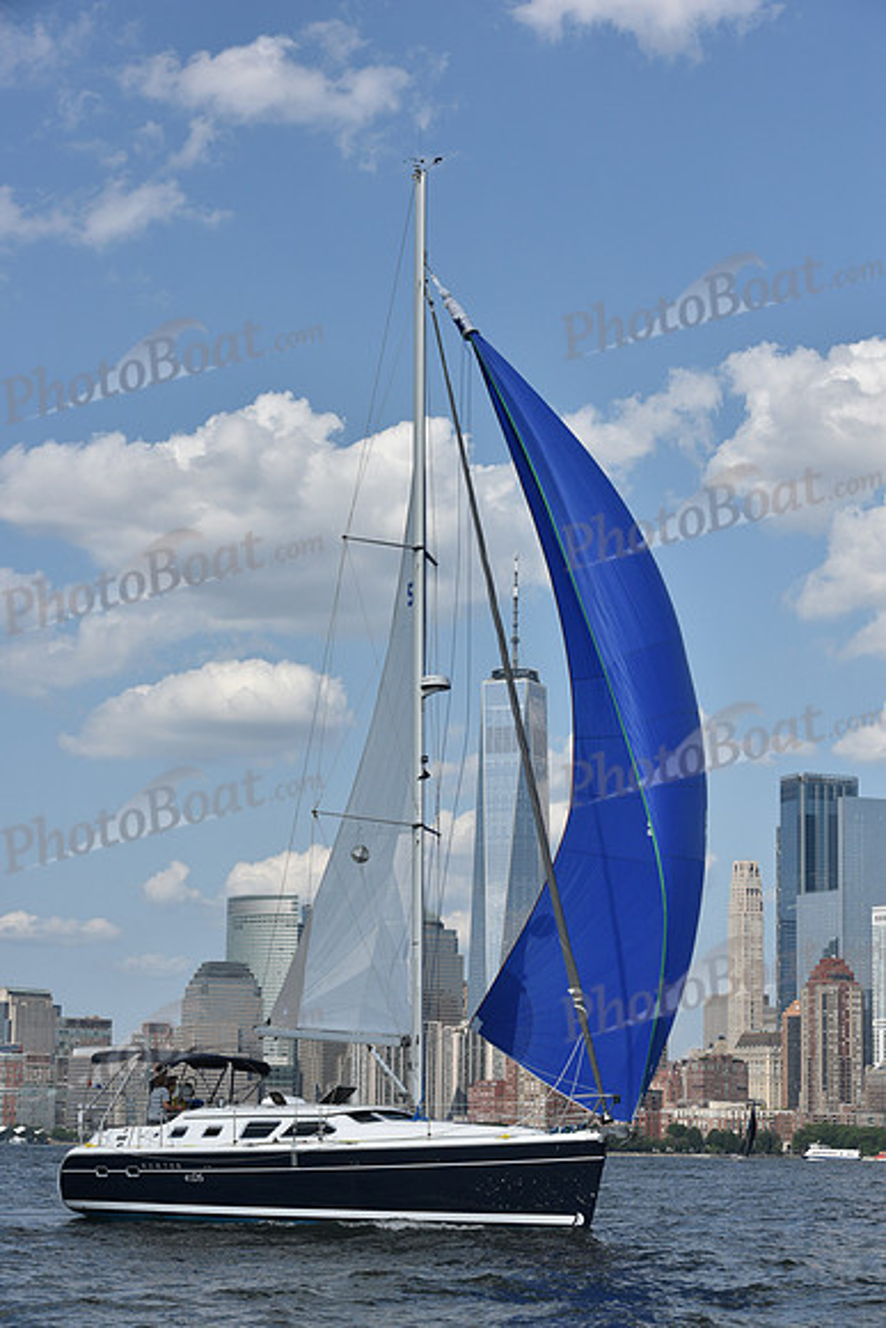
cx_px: 443
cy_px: 664
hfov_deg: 19.5
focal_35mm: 70
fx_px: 2582
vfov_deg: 28.8
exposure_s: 1/1250
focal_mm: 70
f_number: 9
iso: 250
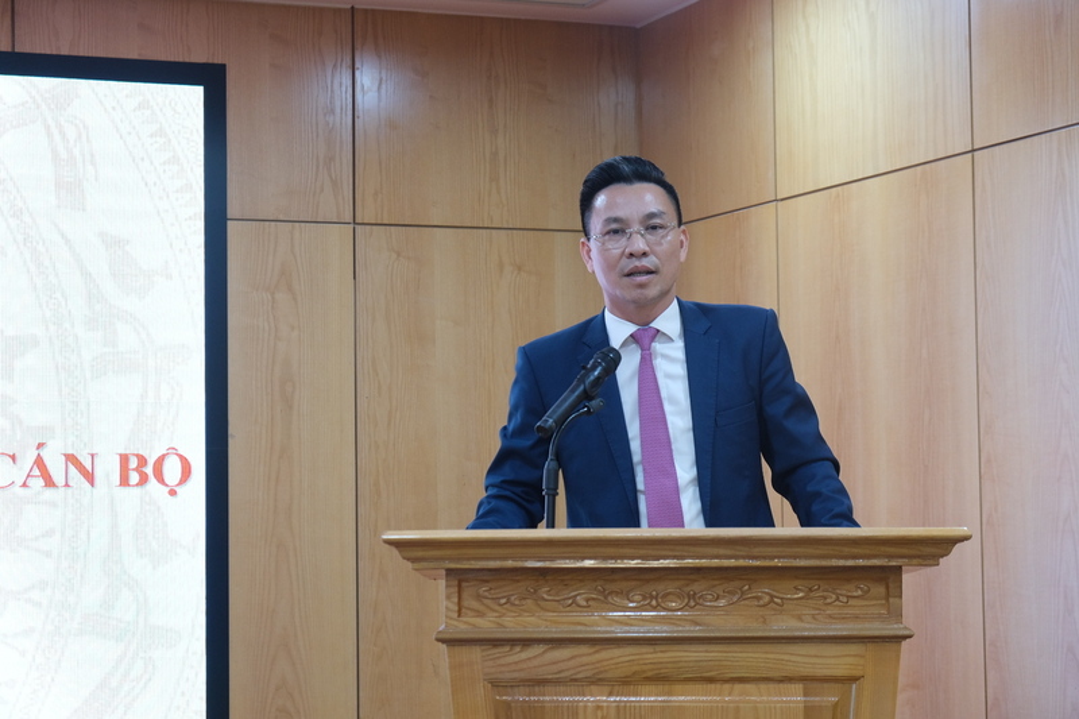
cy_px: 360
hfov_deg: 24.5
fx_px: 2487
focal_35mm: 83
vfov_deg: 16.4
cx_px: 540
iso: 1250
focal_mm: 55
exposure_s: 1/125
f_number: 4
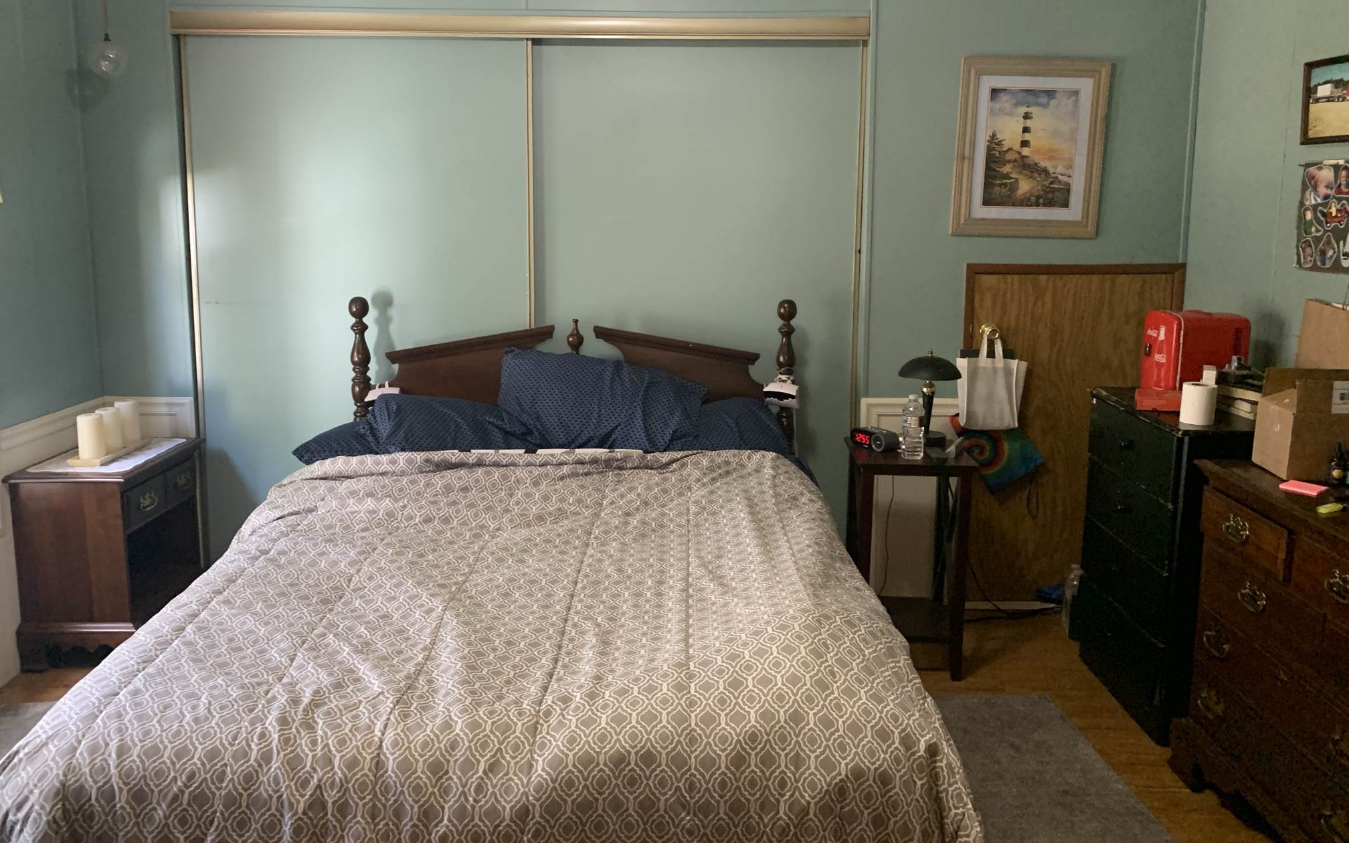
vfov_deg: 44.3
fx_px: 1029
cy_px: 341
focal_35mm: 28
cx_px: 673
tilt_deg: -7.7
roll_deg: -1.4
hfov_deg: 66.5
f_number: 1.8
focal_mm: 4.25
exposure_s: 1/60
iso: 400
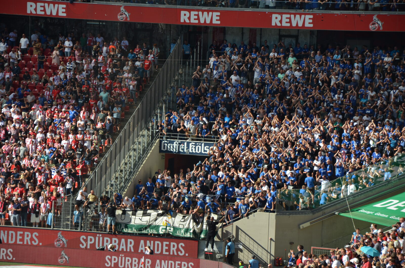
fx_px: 1768
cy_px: 134
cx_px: 202
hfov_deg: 13.1
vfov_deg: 8.7
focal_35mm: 158
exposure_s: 1/640
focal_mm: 105
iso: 200
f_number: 6.3
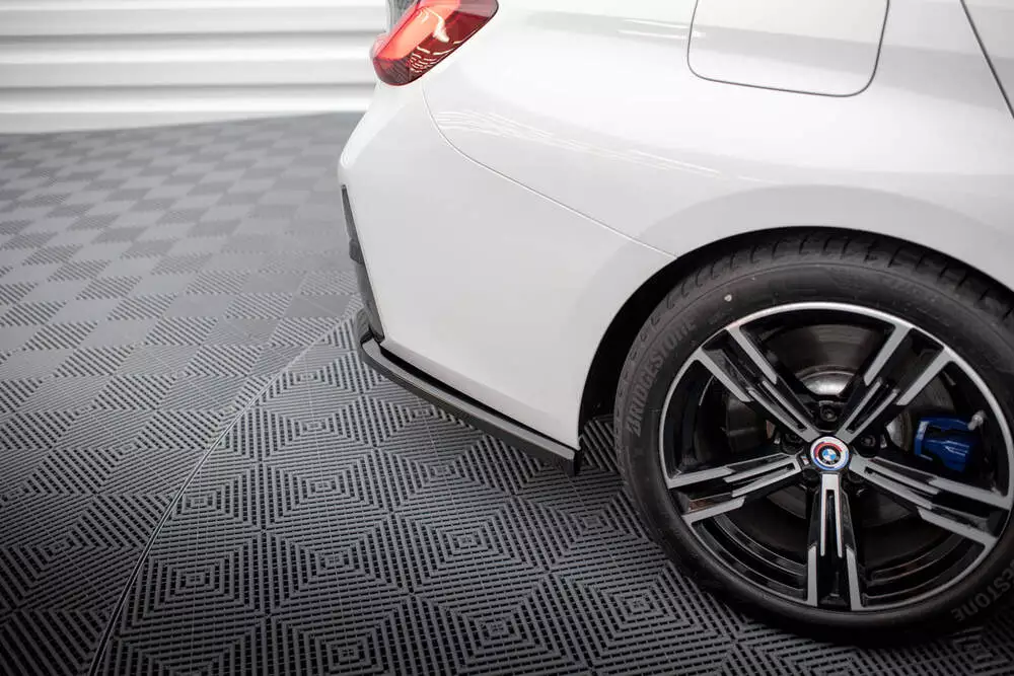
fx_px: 996
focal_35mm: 35
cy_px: 338
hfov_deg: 53.9
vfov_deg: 37.5
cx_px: 504
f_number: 2.5
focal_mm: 35
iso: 500
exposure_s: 1/125
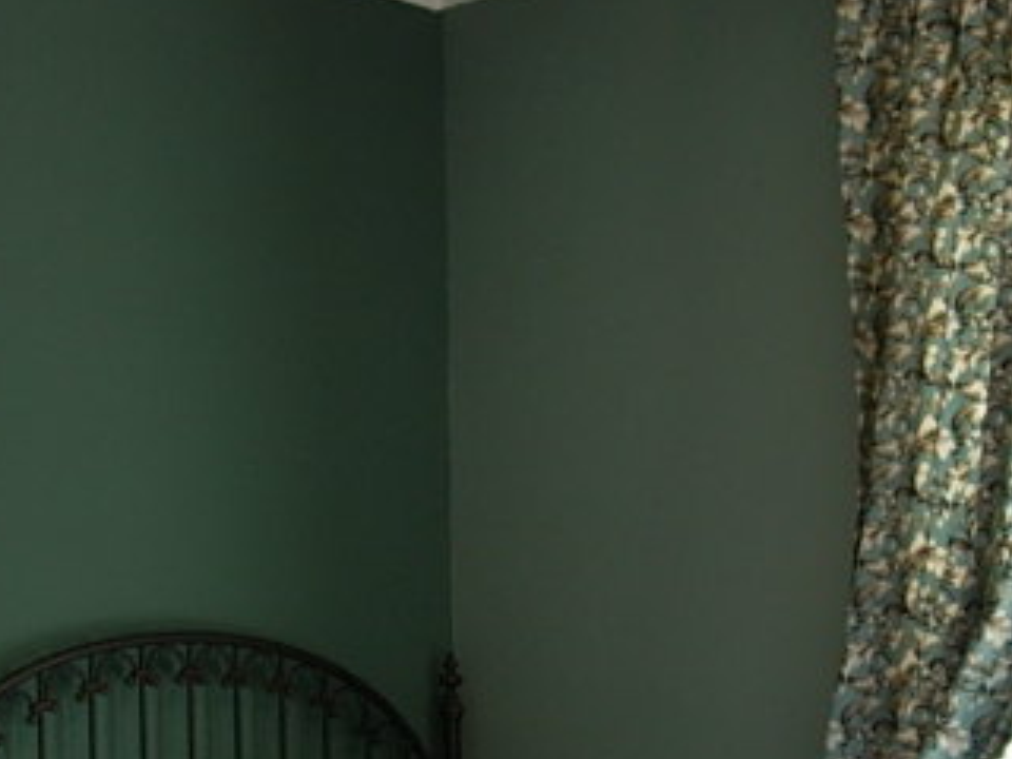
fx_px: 2222
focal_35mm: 76
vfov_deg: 19.1
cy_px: 642
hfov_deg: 25.6
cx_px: 563
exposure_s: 1/32
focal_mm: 7.8
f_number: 2.8
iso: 97
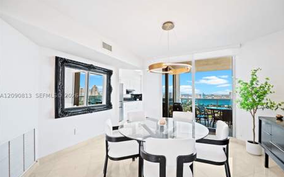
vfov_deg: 74.6
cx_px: 147
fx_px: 116
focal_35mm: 15
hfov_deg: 101.4
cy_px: 95
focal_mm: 14
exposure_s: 1/15
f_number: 2.8
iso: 100
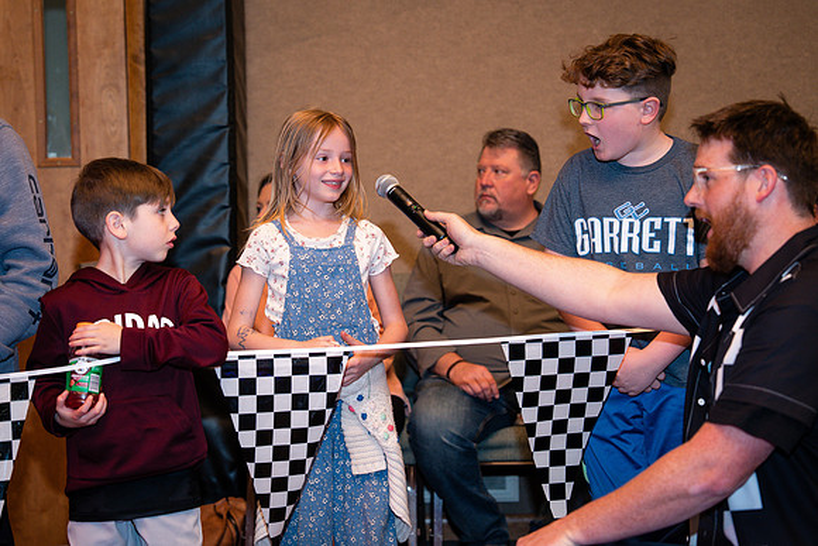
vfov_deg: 17.4
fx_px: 1781
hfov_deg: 25.8
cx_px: 360
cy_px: 240
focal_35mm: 78
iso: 800
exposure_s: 1/250
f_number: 3.2
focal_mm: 70
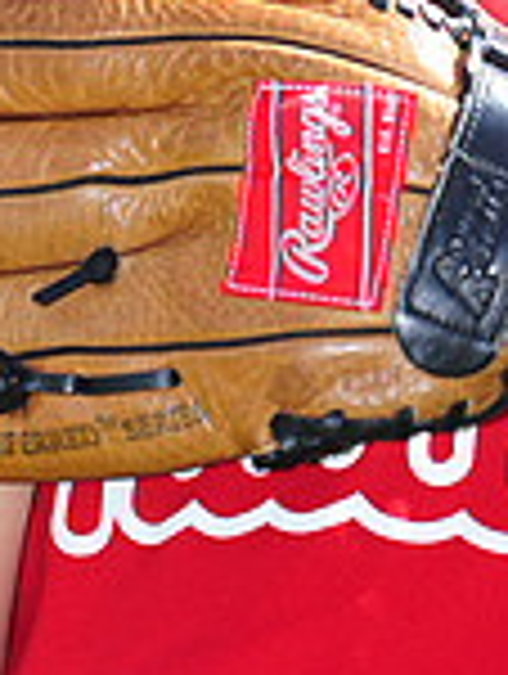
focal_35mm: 741
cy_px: -162
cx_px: 342
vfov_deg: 2.7
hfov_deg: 2.0
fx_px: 14458
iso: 200
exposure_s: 1/640
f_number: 4.5
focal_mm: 200
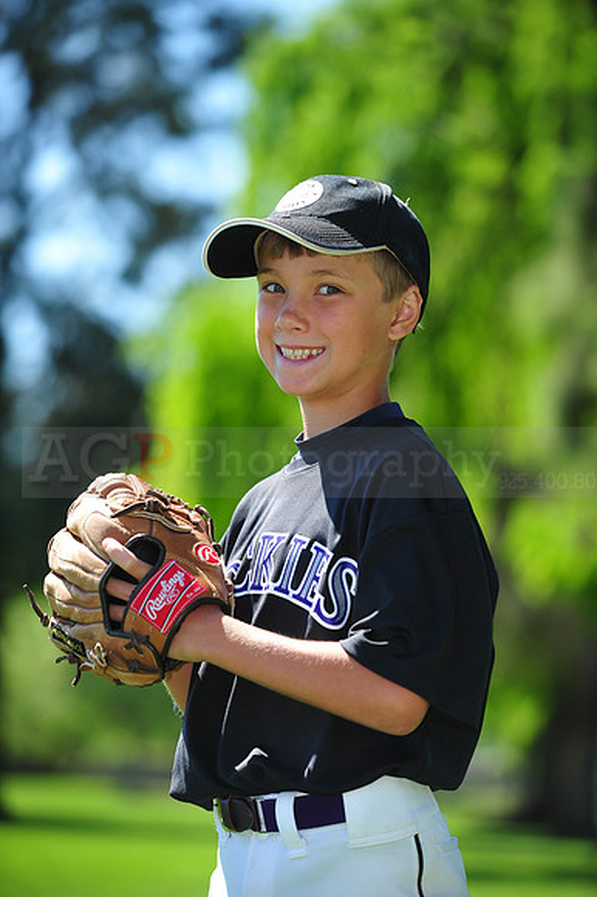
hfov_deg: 10.5
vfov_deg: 15.8
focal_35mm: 130
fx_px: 3237
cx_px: 298
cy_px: 448
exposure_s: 1/800
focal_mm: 130
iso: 200
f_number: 4
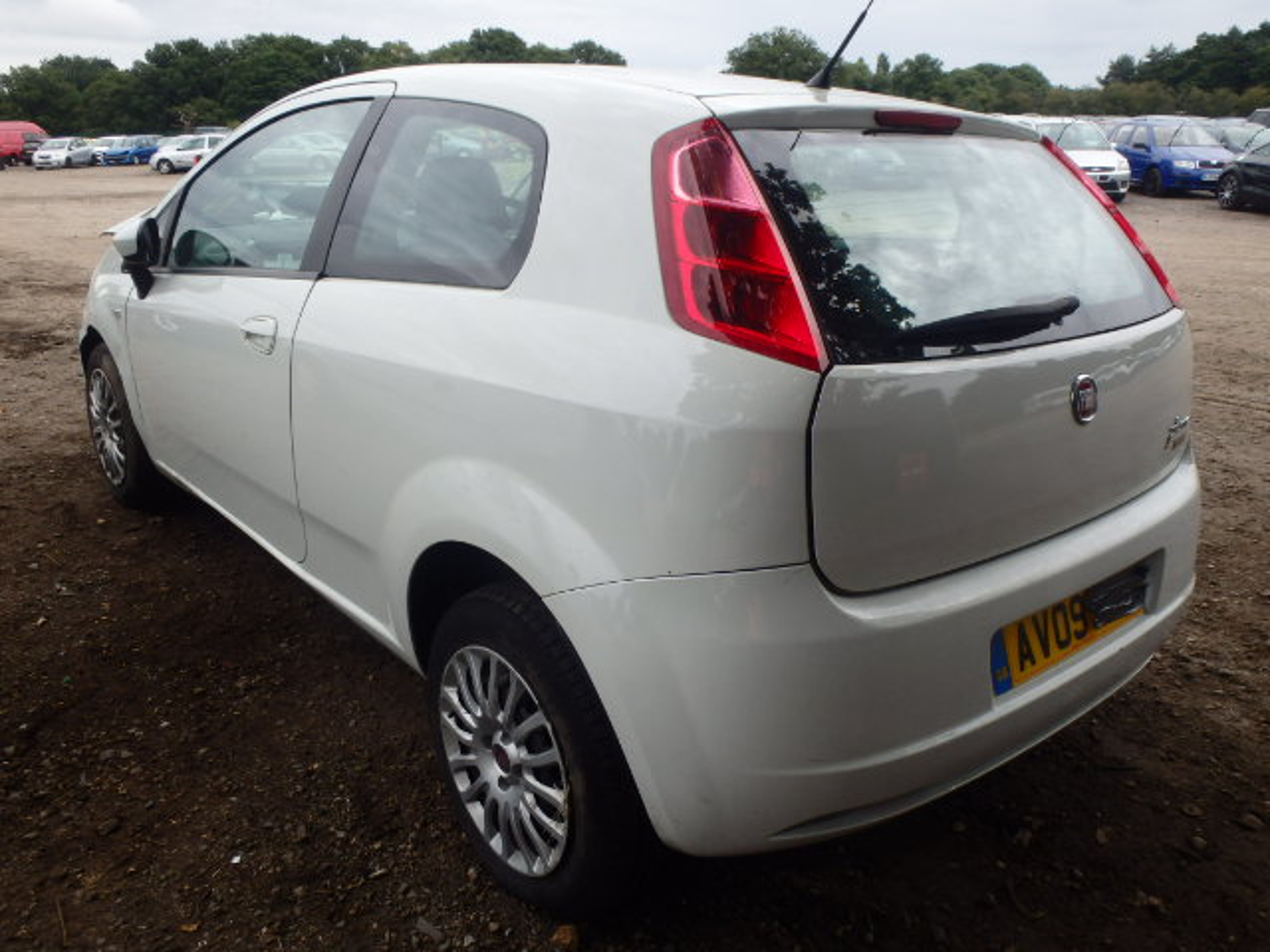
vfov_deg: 49.7
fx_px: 1027
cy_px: 476
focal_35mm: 28
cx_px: 635
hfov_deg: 63.4
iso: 125
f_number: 3.9
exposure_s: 1/250
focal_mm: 5
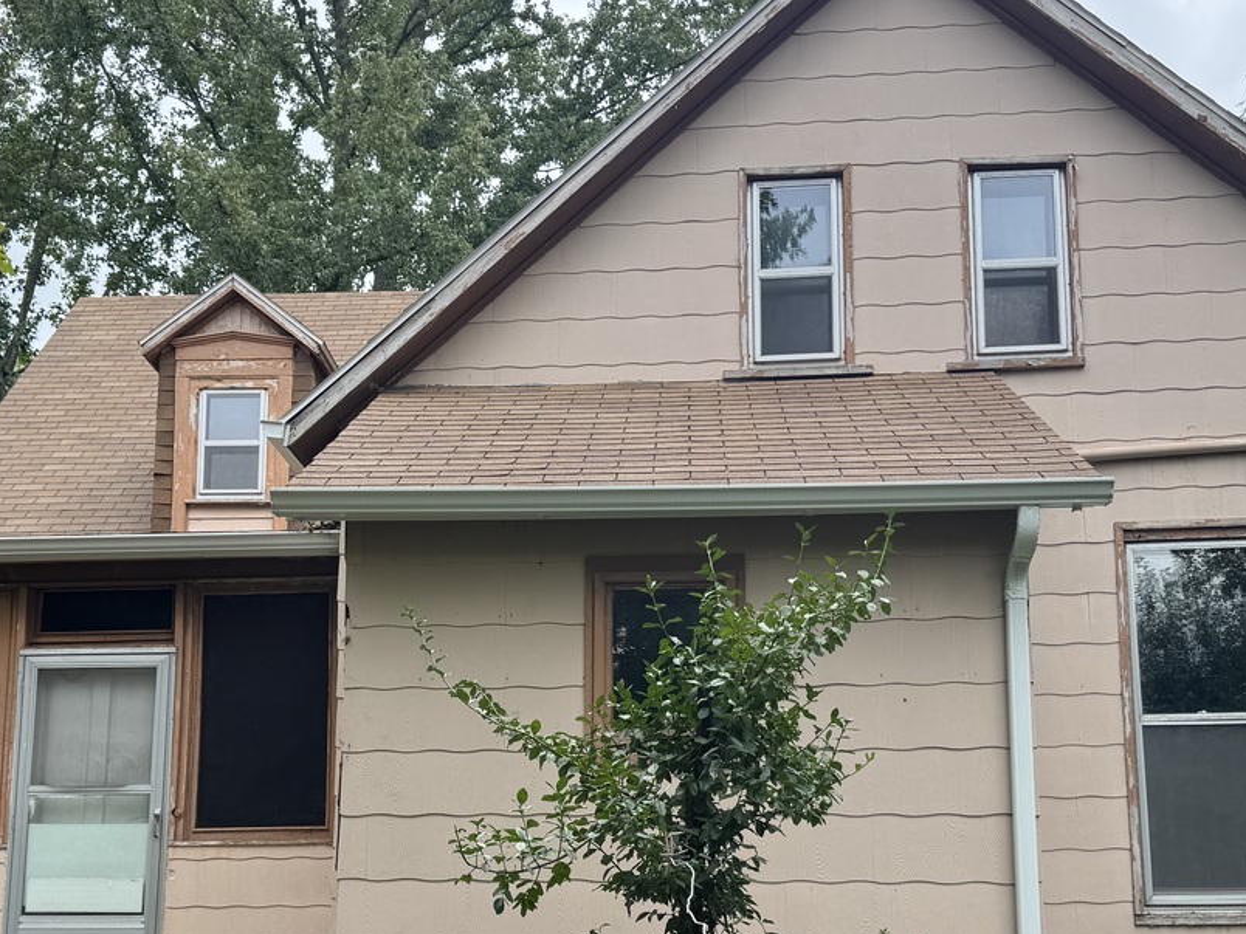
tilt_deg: +8.0
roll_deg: -0.9
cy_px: 713
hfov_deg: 43.8
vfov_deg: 32.9
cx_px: 558
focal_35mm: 43
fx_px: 1548
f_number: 1.78
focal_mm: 6.76
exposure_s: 1/1238
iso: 80
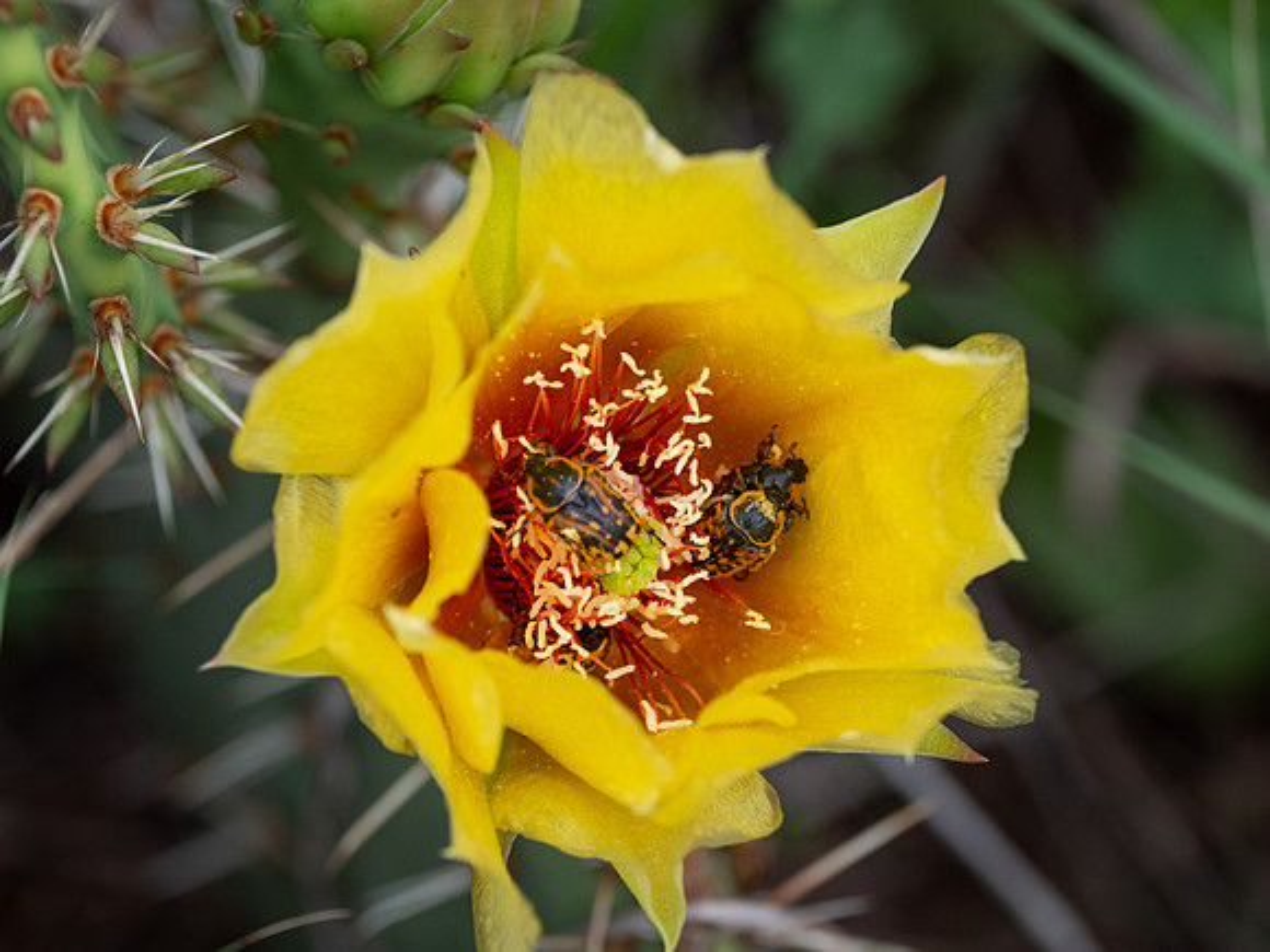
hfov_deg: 5.0
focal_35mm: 400
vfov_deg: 3.7
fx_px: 14675
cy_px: 476
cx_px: 635
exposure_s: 1/500
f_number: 5.6
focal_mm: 200
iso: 320
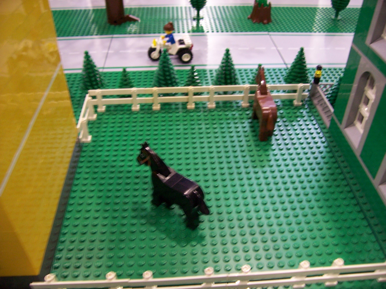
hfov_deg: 54.0
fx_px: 379
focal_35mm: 34
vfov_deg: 41.8
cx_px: 193
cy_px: 144
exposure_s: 1/8
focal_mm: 5.6
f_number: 2.7
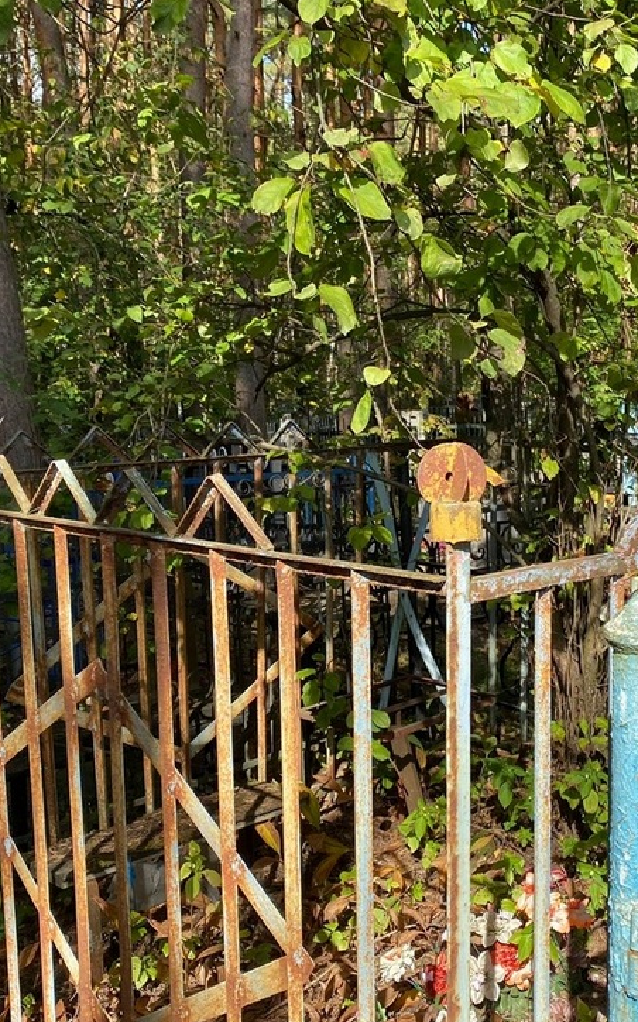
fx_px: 1086
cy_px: 535
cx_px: 401
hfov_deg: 32.6
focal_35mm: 39
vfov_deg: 50.4
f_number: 1.8
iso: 32
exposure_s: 1/1016
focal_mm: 4.25
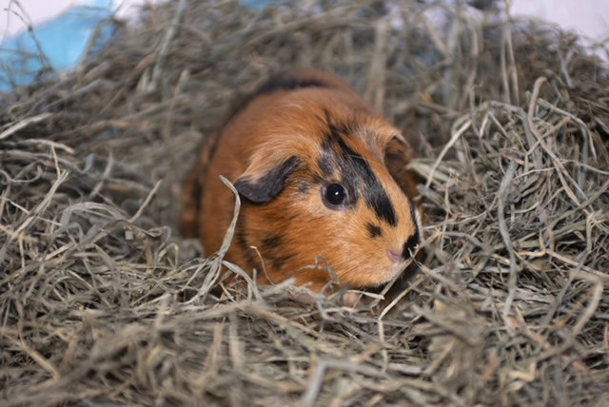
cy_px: 204
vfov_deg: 19.0
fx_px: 1219
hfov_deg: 28.0
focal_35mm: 72
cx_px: 304
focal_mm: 48
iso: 500
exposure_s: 1/60
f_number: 2.8
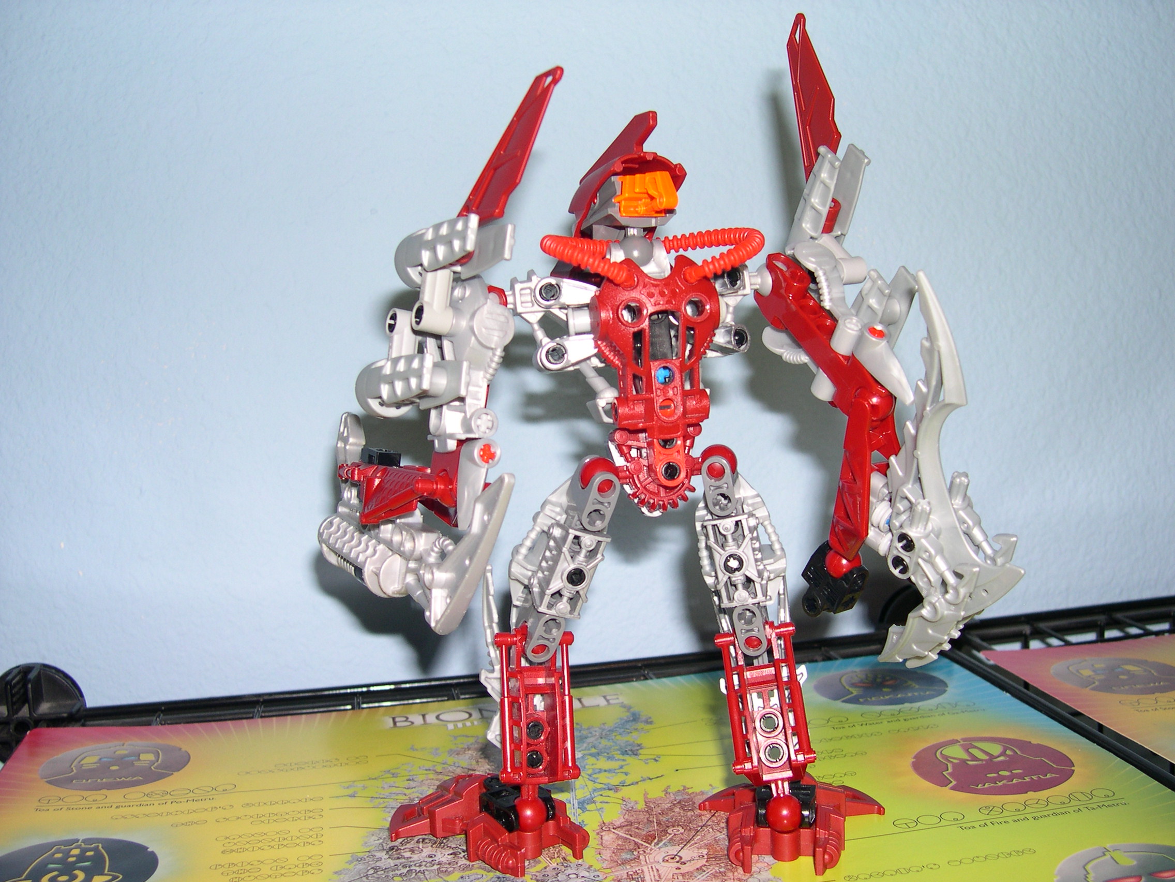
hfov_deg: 49.0
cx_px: 588
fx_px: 1290
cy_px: 441
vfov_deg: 37.7
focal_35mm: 38
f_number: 2.8
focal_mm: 8
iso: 100
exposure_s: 1/60
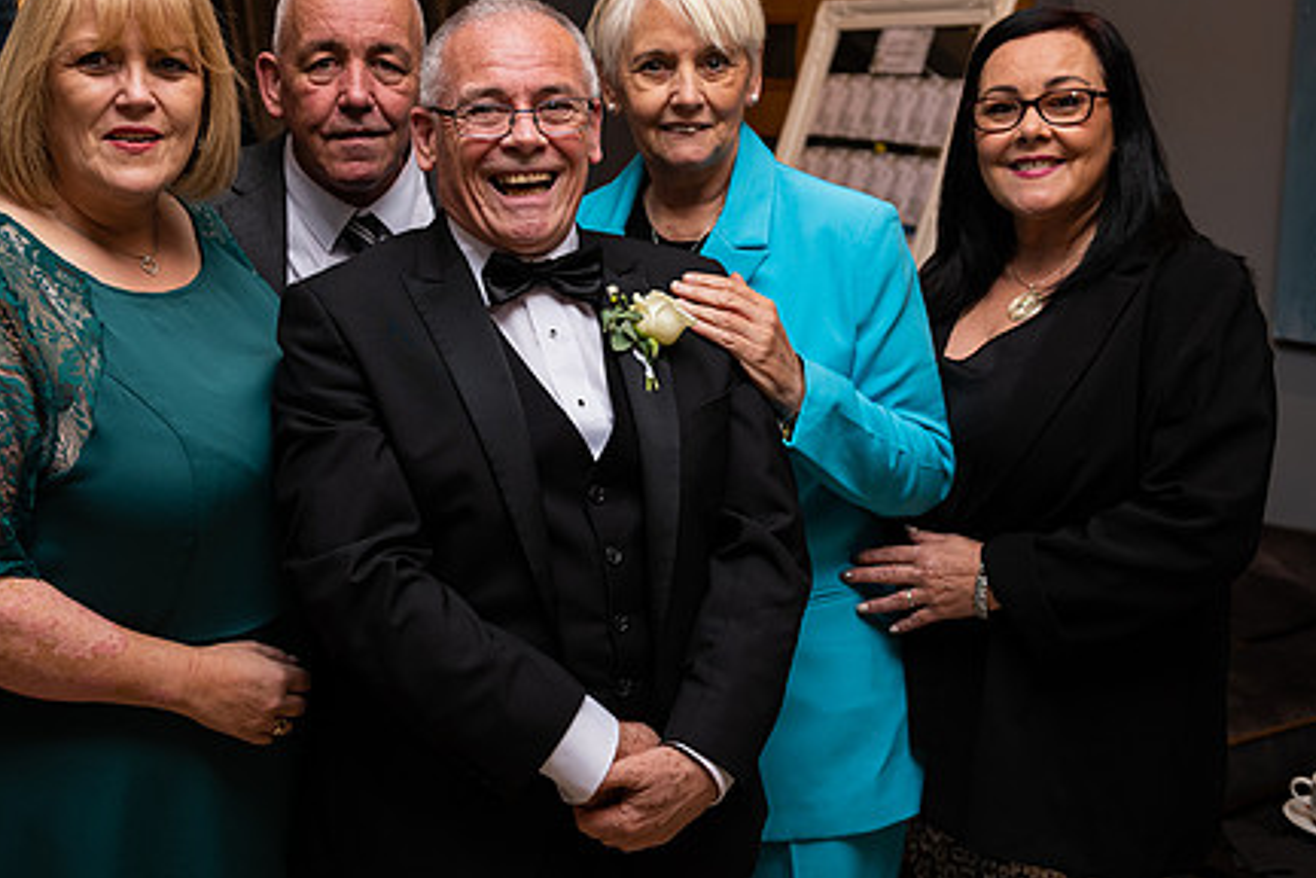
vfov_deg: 28.6
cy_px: 346
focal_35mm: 47
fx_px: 1718
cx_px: 536
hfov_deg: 41.7
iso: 640
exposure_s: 1/160
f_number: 3.5
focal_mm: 35
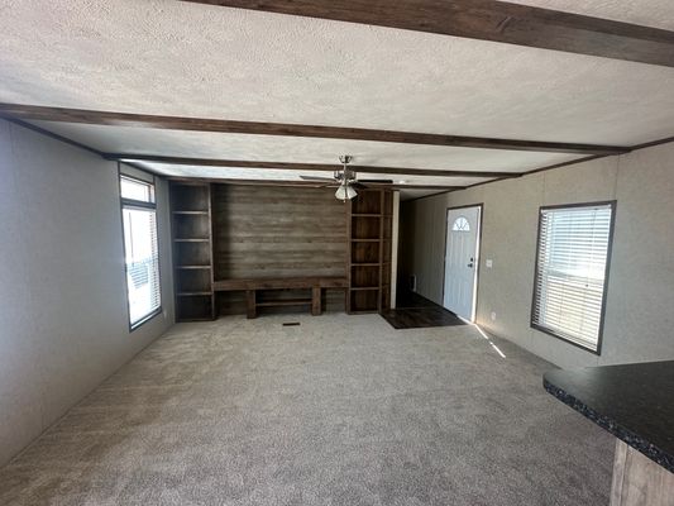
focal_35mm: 14
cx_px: 337
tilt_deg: -6.1
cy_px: 253
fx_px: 273
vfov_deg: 85.7
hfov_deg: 102.1
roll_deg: -0.7
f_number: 2.2
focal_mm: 2.22
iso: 250
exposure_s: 1/99
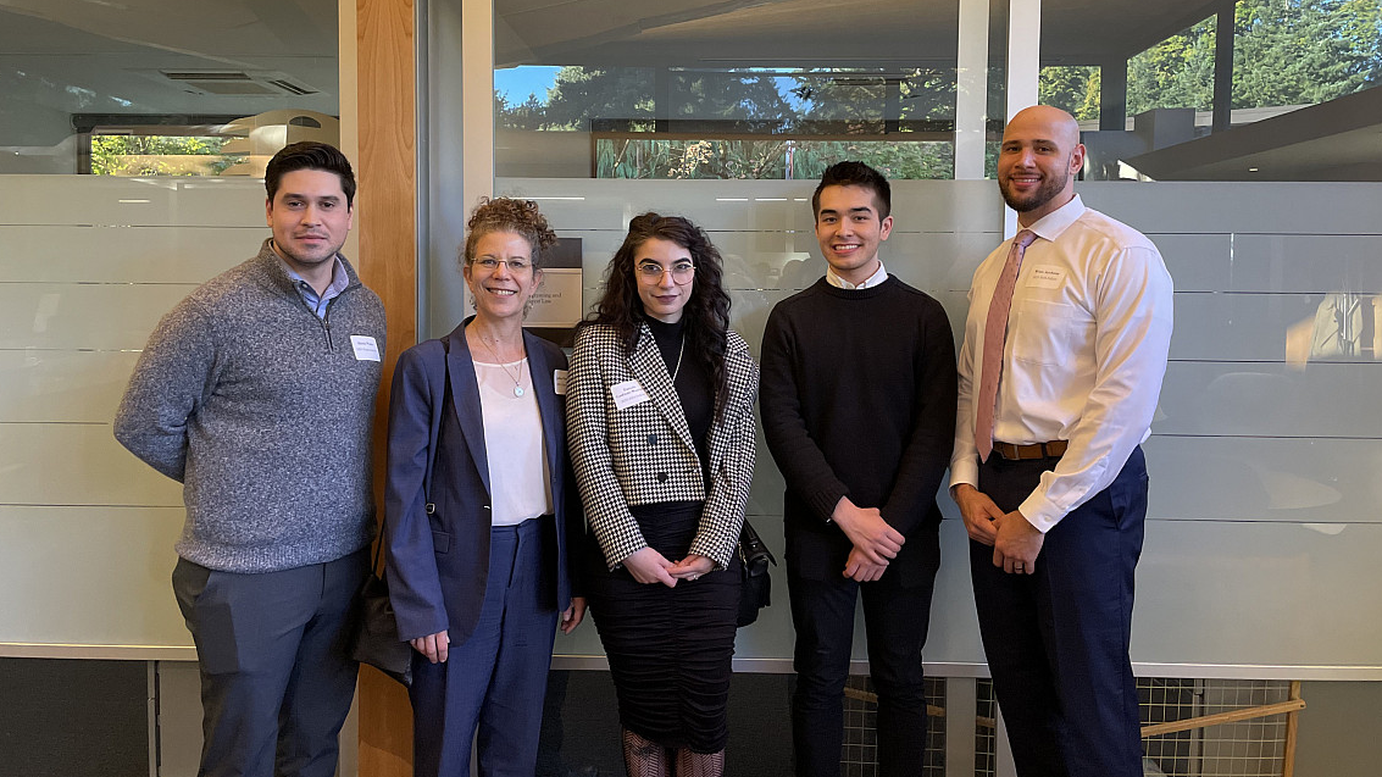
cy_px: 331
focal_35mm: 29
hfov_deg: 66.1
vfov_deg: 40.1
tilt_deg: -3.3
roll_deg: -0.3
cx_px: 689
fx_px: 1063
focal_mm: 4.2
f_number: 1.6
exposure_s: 1/60
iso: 400
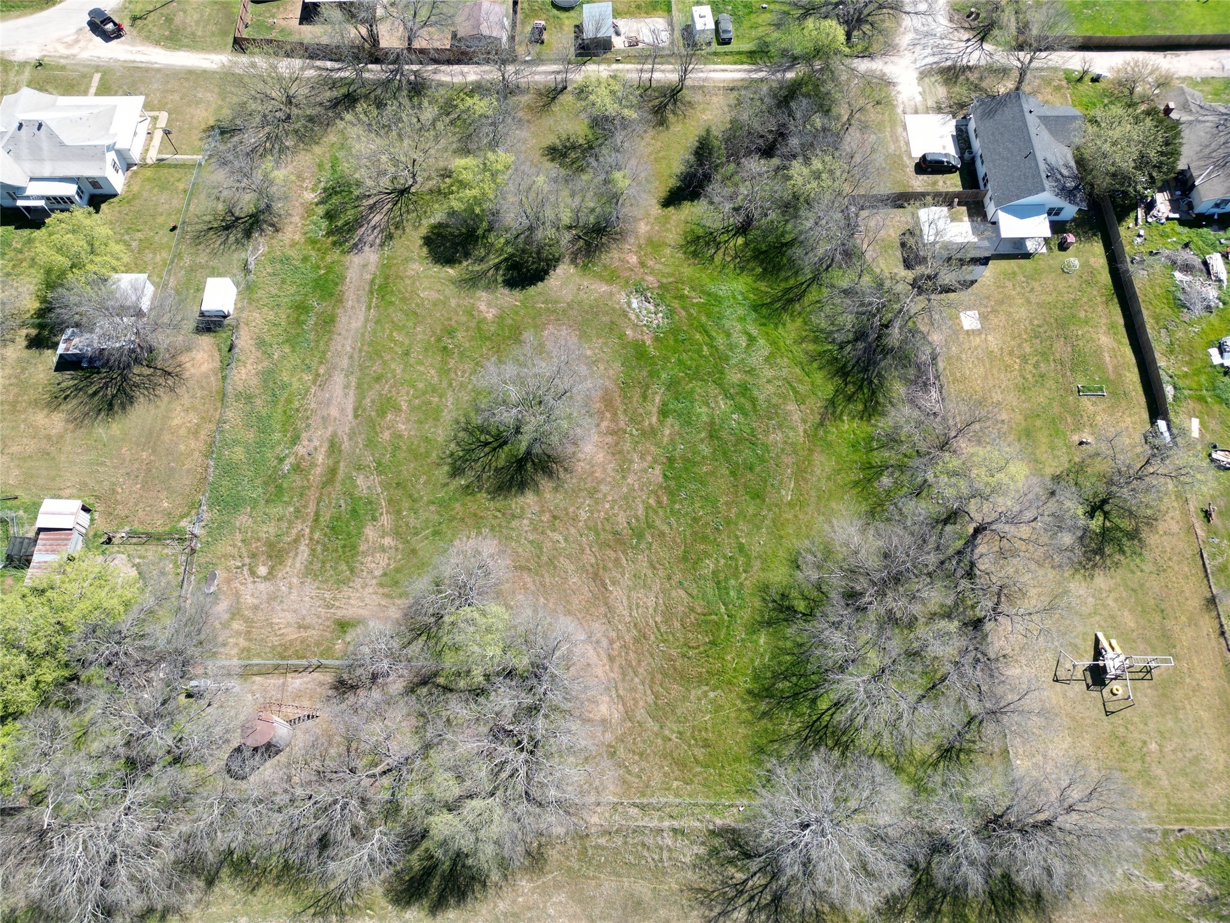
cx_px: 615
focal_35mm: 24
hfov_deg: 71.6
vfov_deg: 56.8
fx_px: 853
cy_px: 462
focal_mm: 6.72
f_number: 1.7
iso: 100
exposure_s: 1/1500
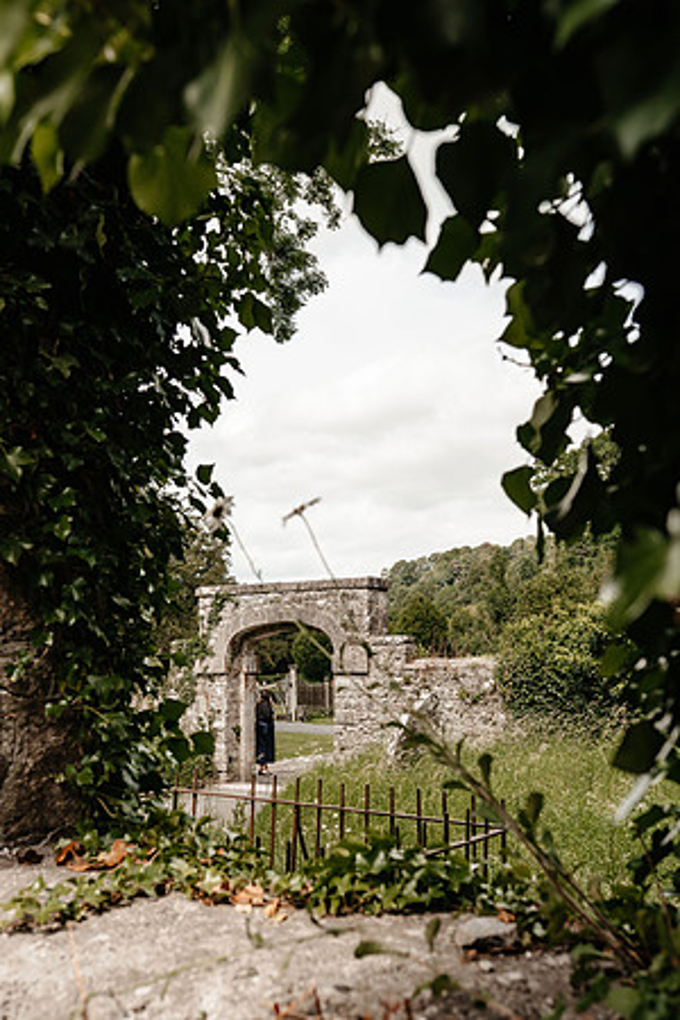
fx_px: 992
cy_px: 510
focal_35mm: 35
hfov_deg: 37.9
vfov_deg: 54.4
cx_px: 340
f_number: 6.3
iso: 200
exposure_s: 1/400
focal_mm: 35
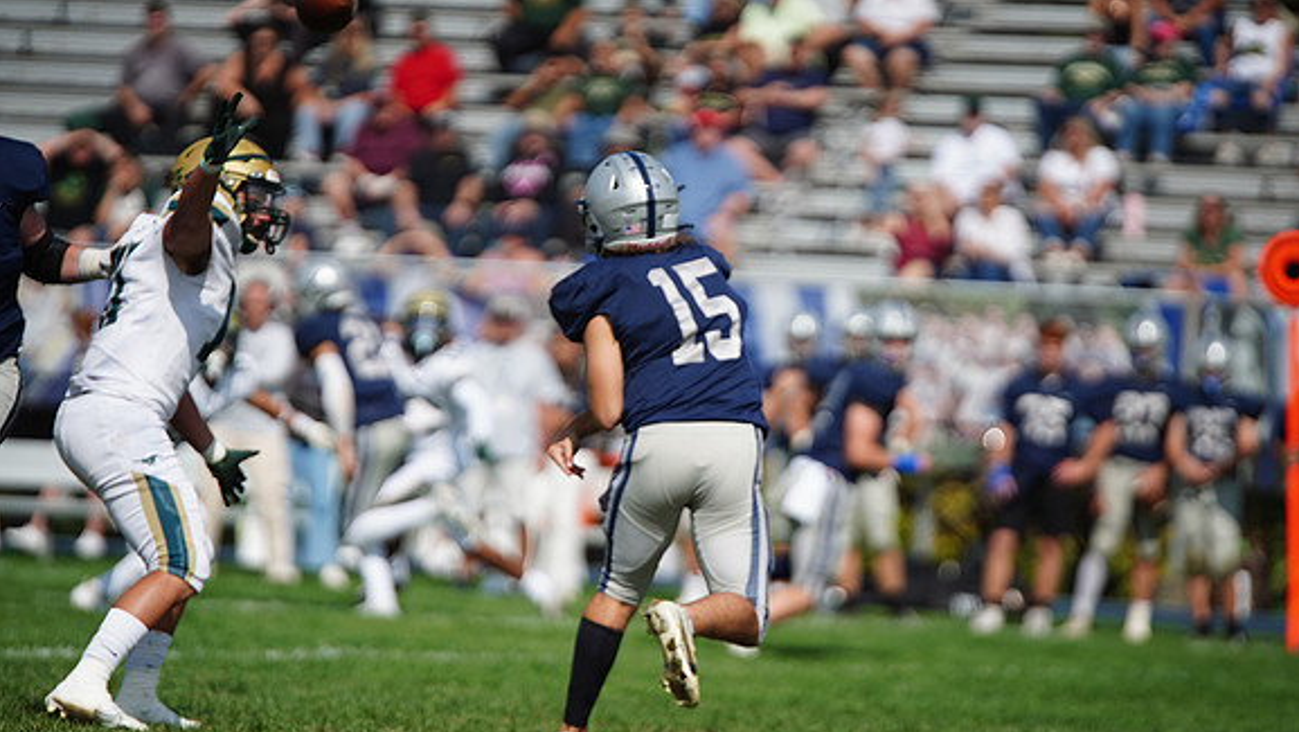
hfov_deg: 6.8
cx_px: 651
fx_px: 10888
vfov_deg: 3.8
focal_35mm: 316
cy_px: 343
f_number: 2.8
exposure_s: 1/8000
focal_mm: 300
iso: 400
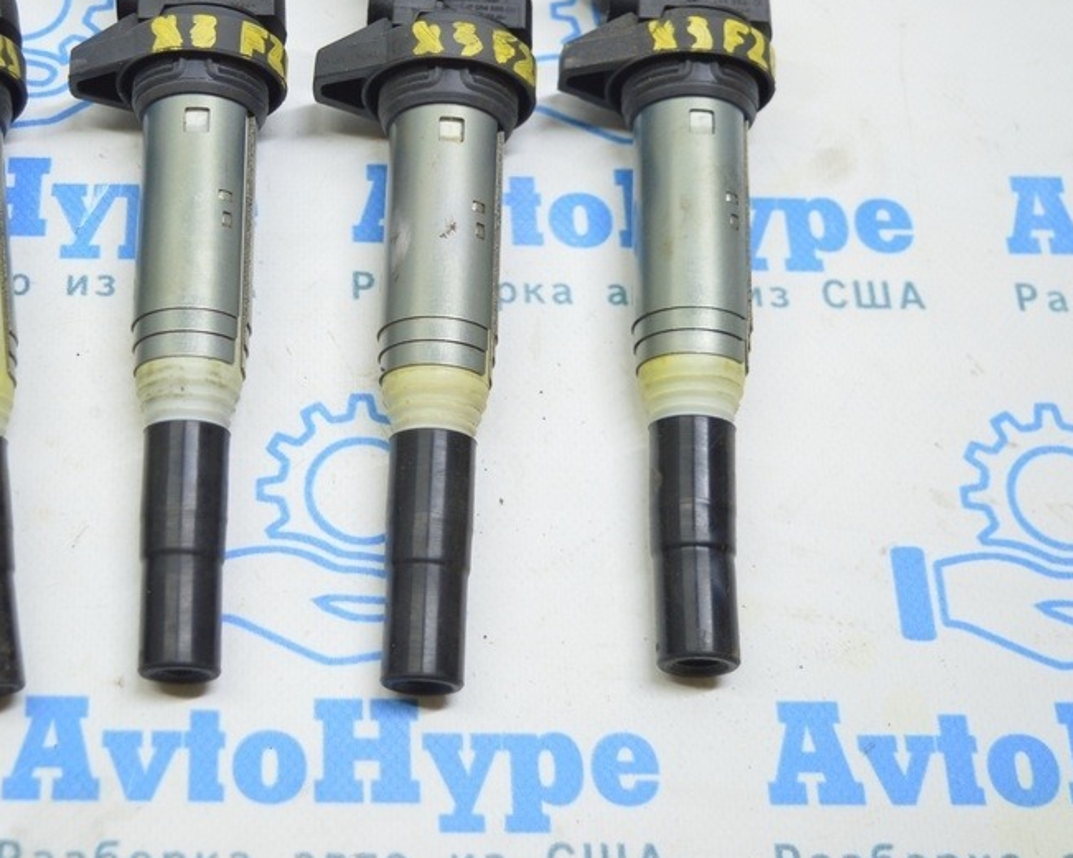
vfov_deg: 25.4
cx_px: 285
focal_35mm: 60
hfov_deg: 31.1
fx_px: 1897
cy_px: 304
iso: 400
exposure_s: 1/40
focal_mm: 27
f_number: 4
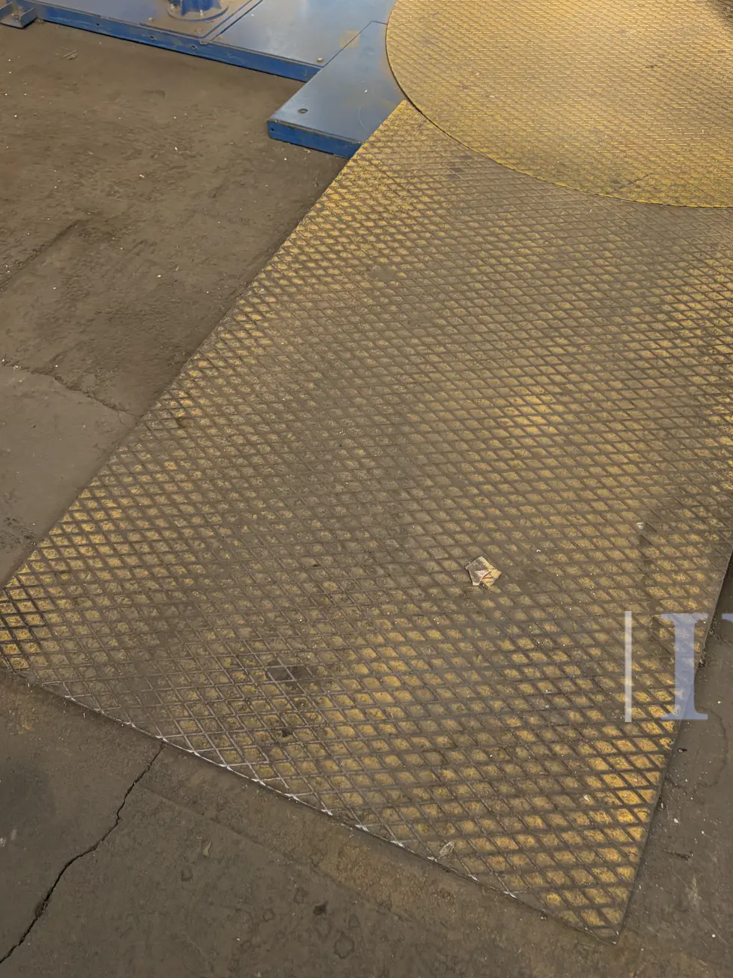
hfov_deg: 37.2
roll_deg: -0.9
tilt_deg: -41.1
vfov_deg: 47.8
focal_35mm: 38
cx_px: 507
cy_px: 293
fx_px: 1073
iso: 64
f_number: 1.6
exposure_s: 1/680
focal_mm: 5.96
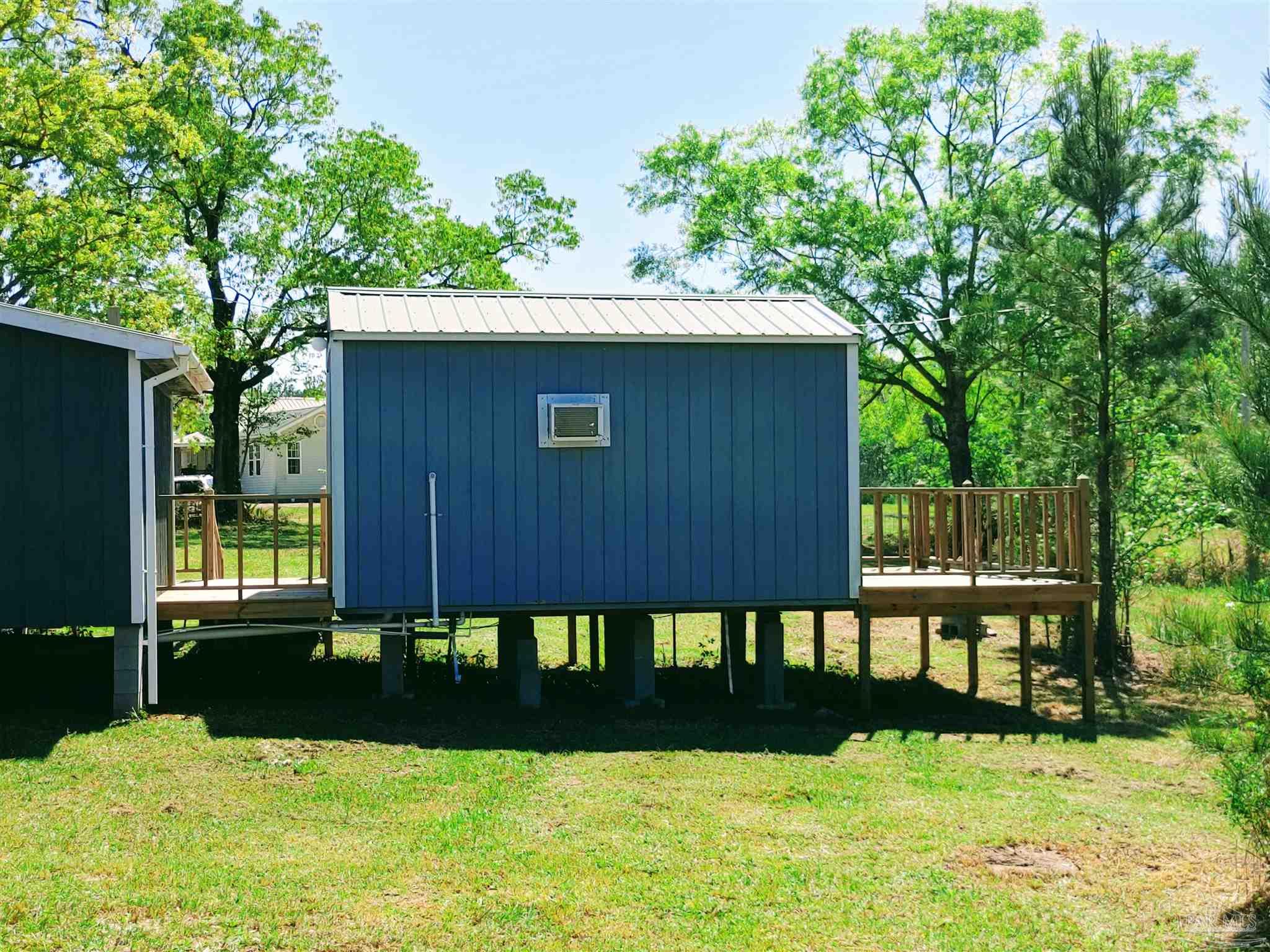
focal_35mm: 49
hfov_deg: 38.9
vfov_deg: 29.7
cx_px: 635
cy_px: 476
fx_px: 1798
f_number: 1.8
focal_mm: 5.58
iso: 50
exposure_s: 1/1724
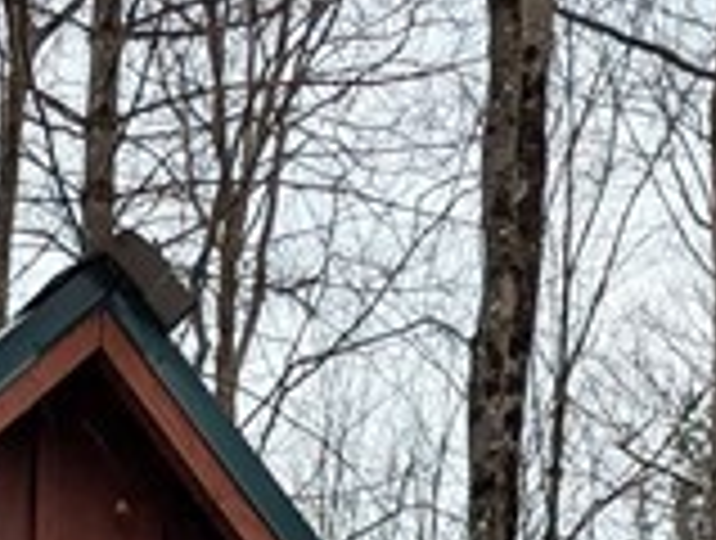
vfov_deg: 8.3
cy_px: 1602
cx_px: -115
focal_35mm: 154
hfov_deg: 12.5
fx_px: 3193
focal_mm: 6.81
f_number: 1.85
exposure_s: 1/1078
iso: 41
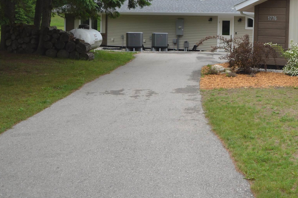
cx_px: 290
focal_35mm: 48
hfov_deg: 37.3
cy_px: 35
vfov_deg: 27.4
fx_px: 397
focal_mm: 16
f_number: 6.3
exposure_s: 1/160
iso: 100
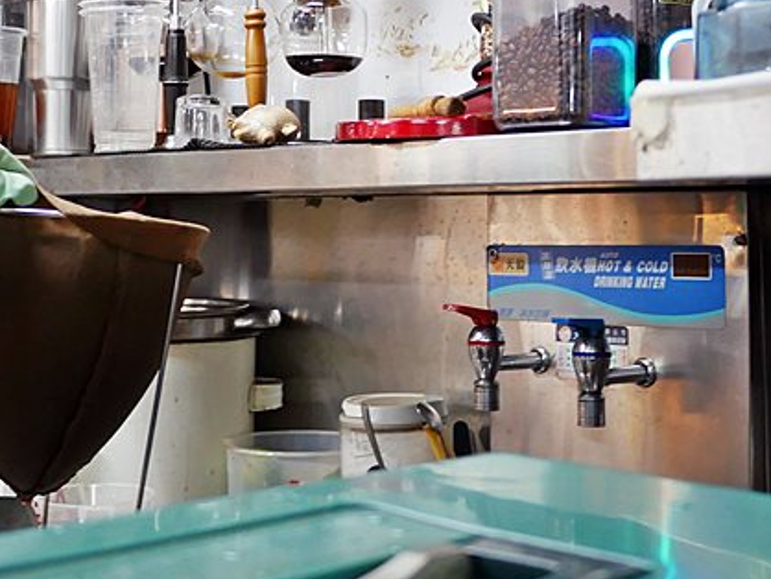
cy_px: 45
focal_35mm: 67
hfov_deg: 29.0
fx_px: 1493
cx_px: 374
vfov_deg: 21.4
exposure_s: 1/60
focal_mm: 14
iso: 800
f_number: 2.5
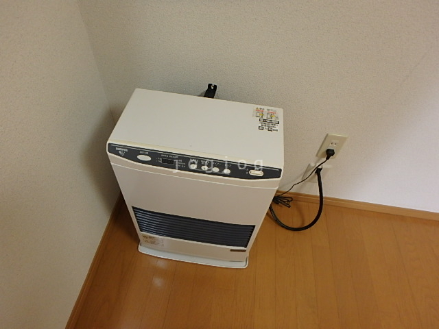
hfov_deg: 79.0
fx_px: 266
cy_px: 164
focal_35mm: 21
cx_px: 220
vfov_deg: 63.4
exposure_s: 1/30
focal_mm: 3.7
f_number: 3.5
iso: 320
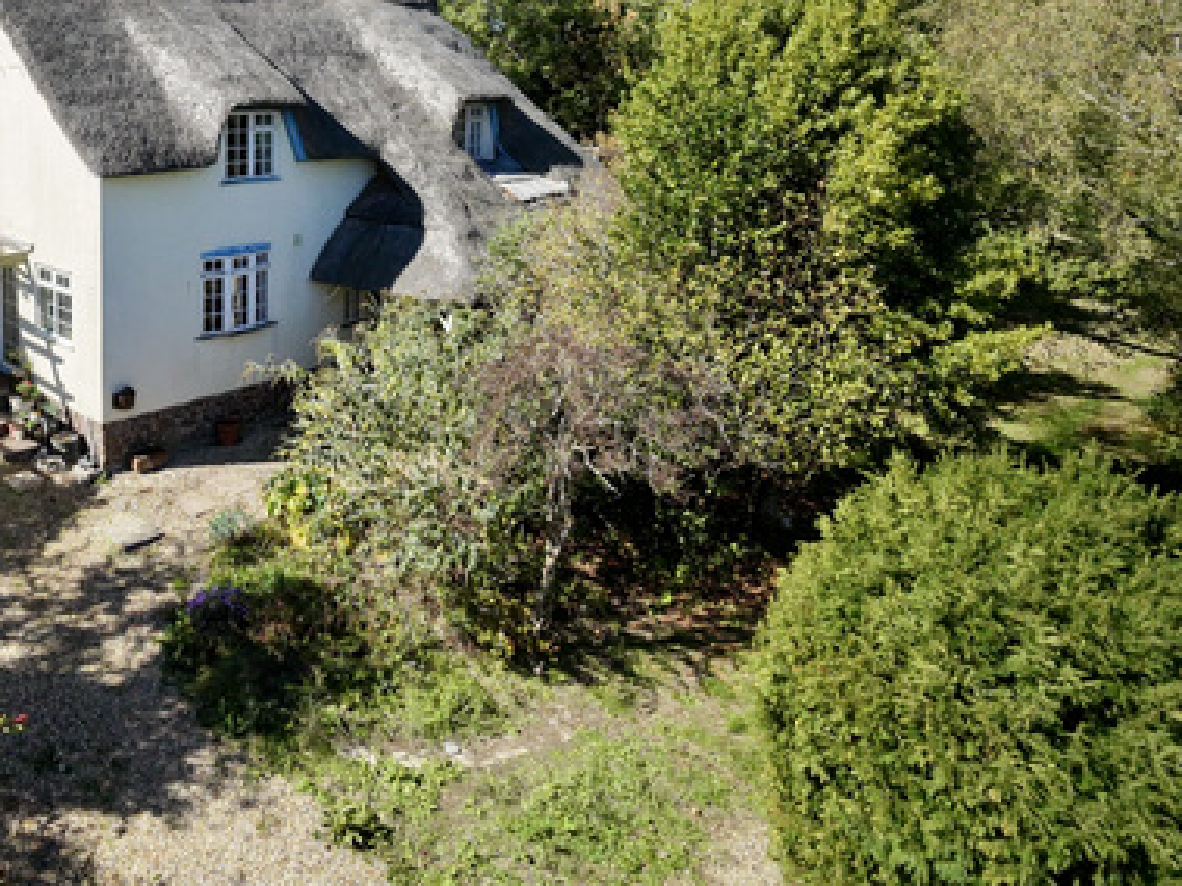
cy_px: 156
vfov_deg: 48.0
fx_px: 922
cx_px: 218
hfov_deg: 59.6
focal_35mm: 27
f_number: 2.2
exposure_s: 1/2000
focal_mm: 3.05
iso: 400
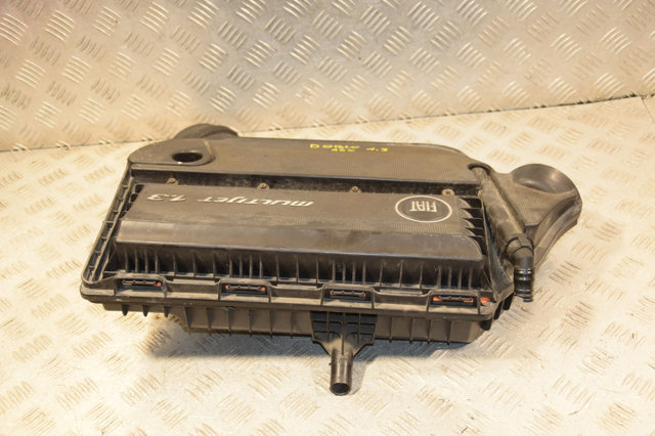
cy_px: 218
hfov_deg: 43.6
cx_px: 328
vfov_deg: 29.8
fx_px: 818
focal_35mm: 45
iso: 800
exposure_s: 1/160
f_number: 5
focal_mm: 30
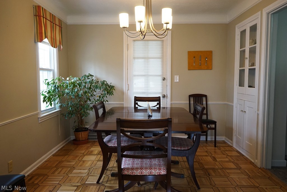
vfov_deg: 46.4
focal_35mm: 28
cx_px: 144
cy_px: 96
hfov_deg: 65.5
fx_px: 223
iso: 800
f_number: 4
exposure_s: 1/160
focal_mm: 28
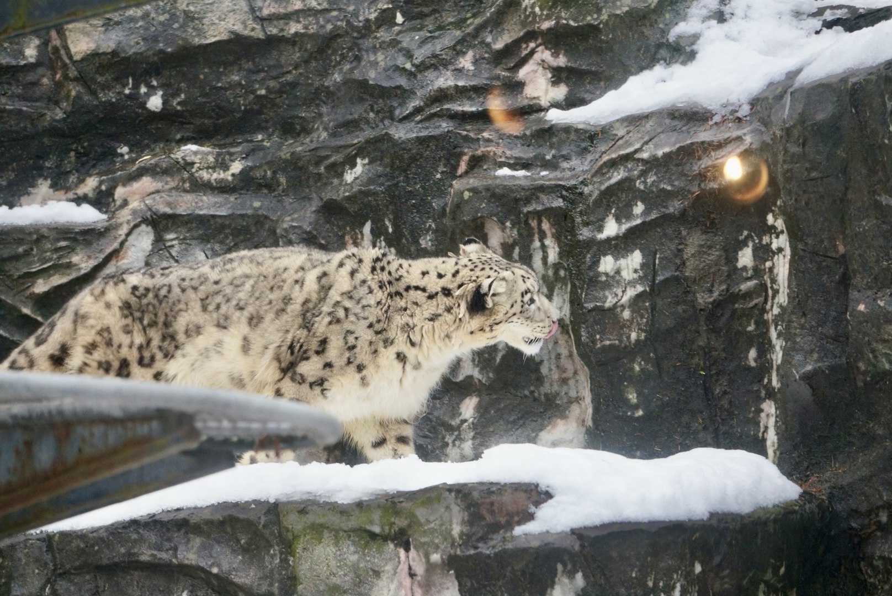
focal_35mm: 174
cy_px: 298
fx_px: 4314
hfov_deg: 11.8
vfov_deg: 7.9
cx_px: 446
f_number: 5.6
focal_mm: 116
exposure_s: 1/200
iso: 640
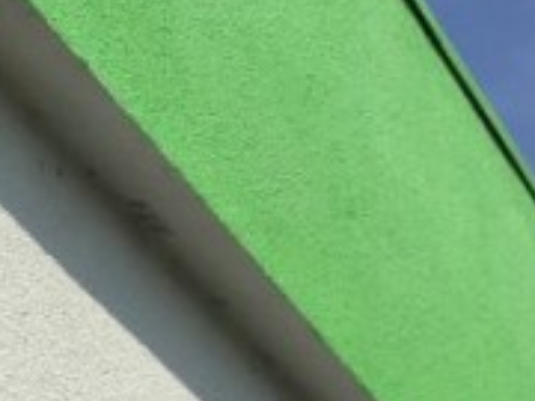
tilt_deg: +38.2
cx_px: -253
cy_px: -261
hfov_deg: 16.2
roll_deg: -13.2
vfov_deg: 12.4
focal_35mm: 112
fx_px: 1731
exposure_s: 1/3597
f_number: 2.2
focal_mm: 4.15
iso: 32
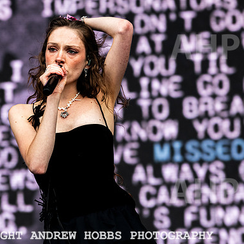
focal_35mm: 304
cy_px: 100
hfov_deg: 5.8
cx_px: 84
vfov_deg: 5.8
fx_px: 2424
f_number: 4.5
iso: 640
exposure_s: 1/1600
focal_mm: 200
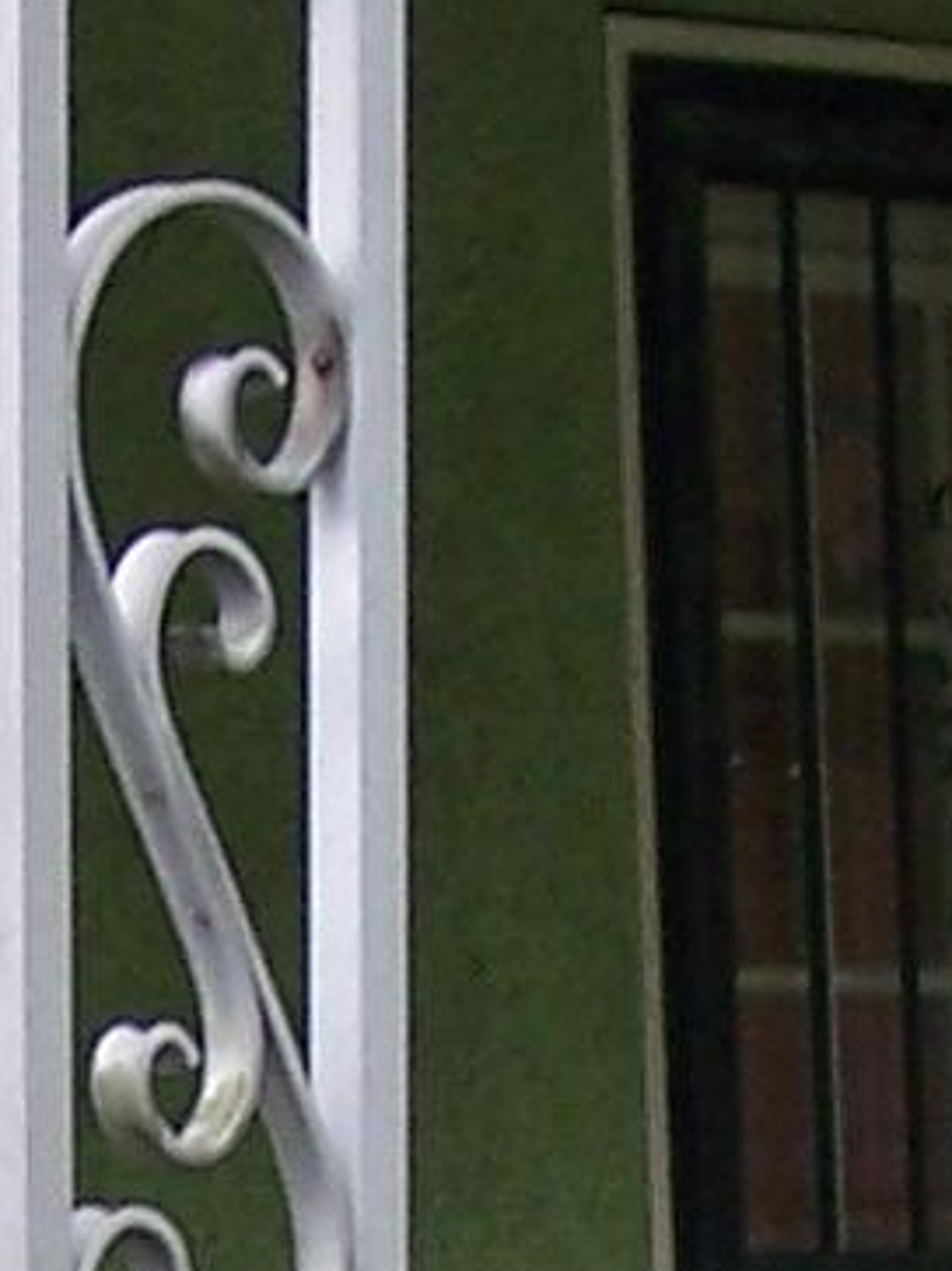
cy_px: 1905
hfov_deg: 5.5
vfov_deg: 7.2
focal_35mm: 270
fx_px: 9906
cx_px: 469
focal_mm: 6.3
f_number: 2.8
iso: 80
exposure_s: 1/100
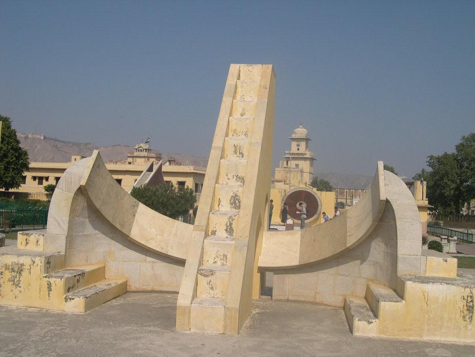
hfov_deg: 49.0
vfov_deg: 37.7
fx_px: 521
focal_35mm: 38
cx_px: 238
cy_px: 178
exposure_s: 1/432
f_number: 7.6
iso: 100
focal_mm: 8
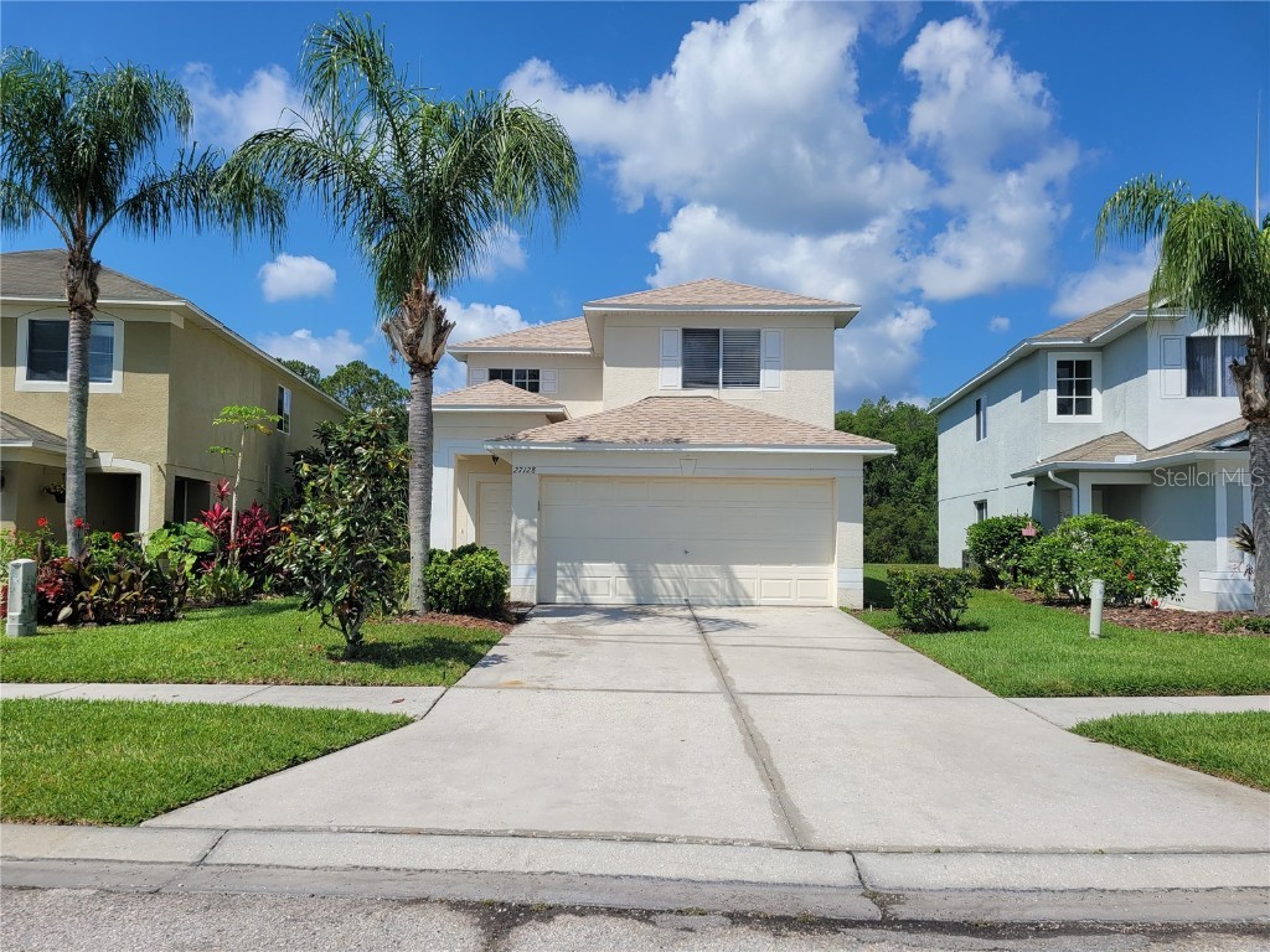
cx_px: 635
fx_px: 954
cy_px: 476
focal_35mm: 26
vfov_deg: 53.1
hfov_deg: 67.3
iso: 40
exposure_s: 1/3850
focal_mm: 5.4
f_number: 1.8
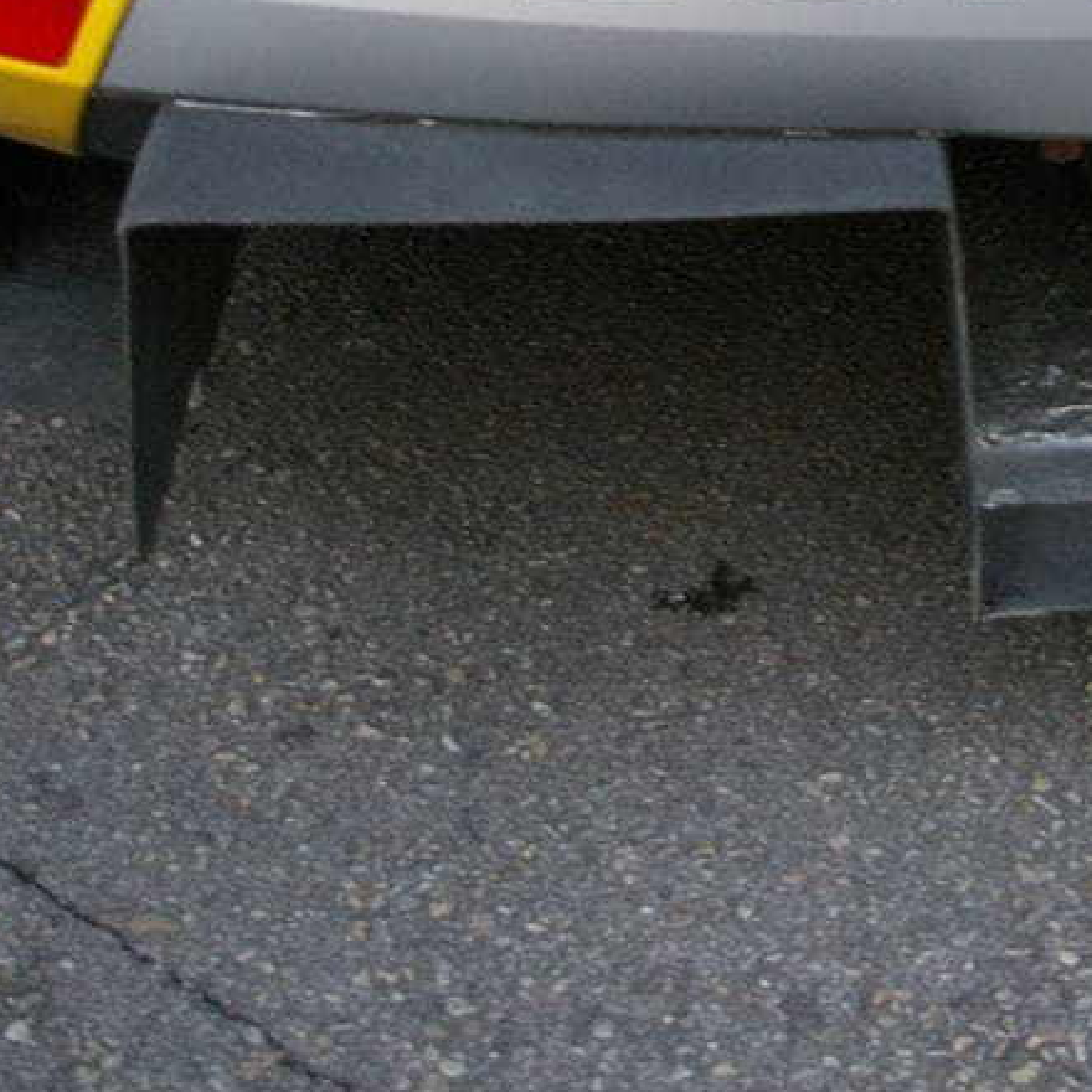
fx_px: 3176
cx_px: 1323
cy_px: 110
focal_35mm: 89
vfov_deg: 19.2
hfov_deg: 18.5
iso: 800
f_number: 4
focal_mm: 24
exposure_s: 1/45
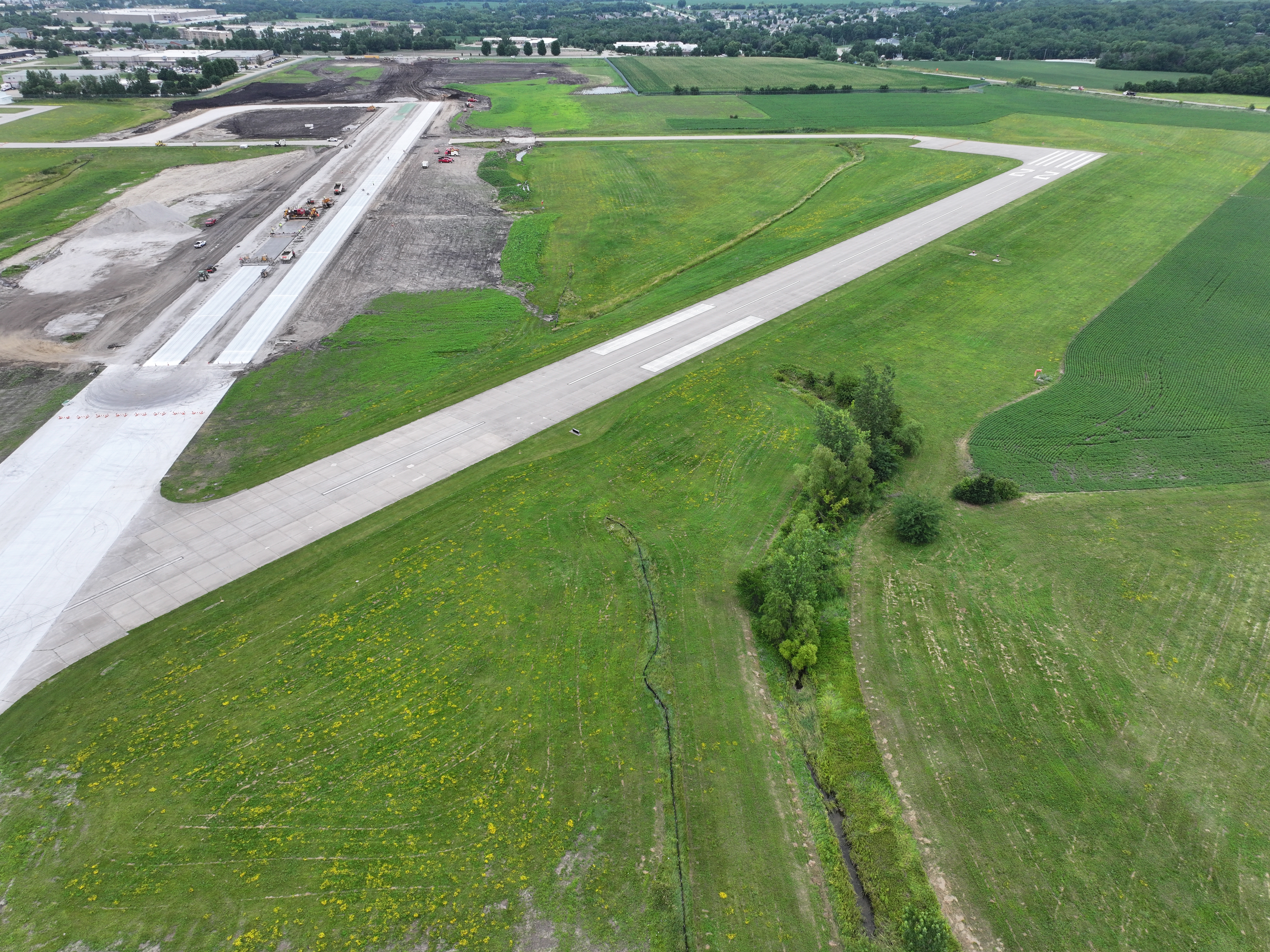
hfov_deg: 71.6
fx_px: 880
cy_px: 476
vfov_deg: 56.8
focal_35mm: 24
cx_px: 635
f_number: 2.8
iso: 100
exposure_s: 1/1000
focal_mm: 12.29
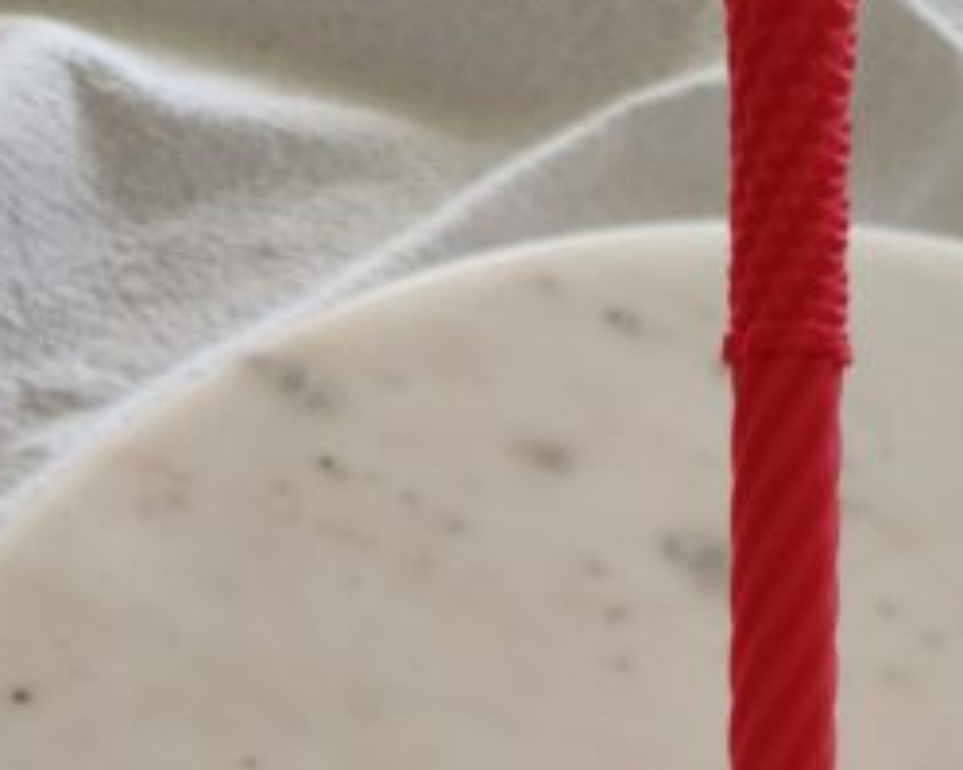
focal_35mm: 48
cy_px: 880
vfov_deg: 28.1
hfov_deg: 37.8
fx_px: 1368
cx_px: 719
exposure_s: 1/180
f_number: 1.8
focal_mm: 5.4
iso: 125
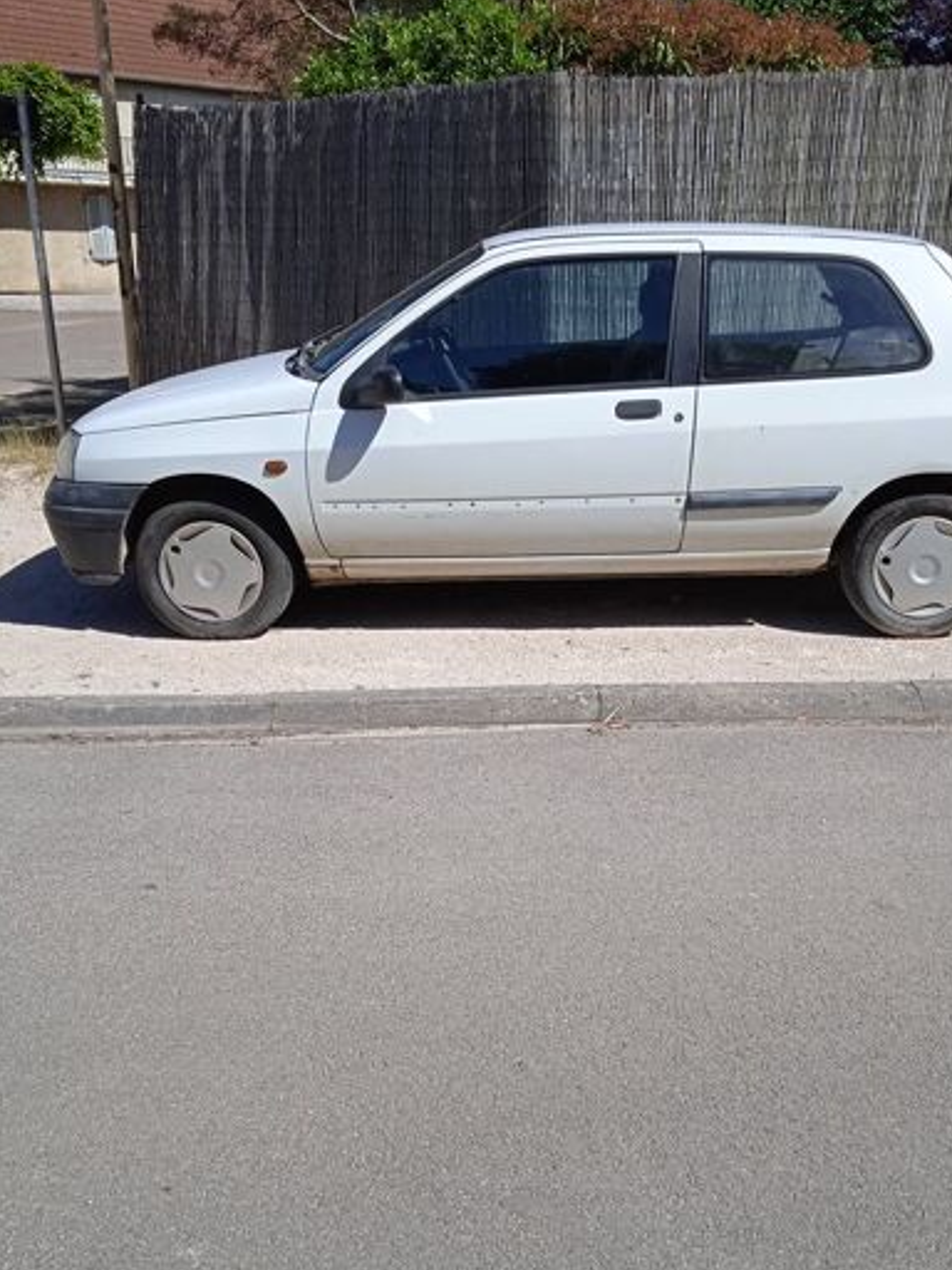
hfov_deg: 40.6
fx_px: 1283
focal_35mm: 35
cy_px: 697
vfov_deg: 52.5
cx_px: 548
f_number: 2.2
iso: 100
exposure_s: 1/1383
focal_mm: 3.43
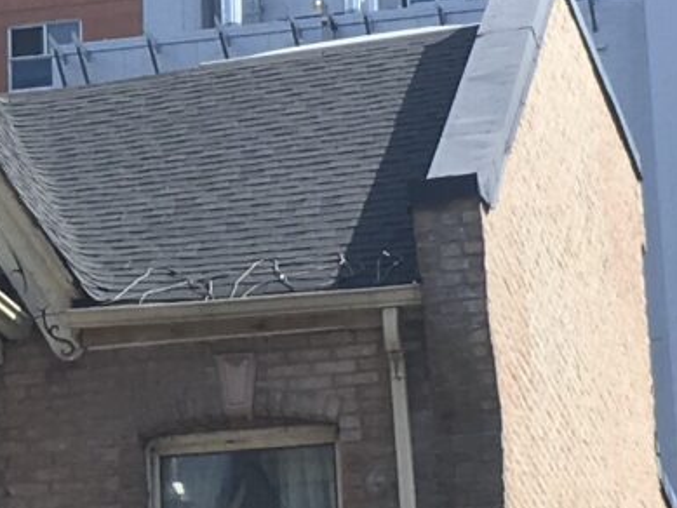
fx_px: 3737
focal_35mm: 191
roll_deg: +0.0
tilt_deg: +19.1
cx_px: -66
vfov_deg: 7.8
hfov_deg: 10.2
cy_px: 130
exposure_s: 1/793
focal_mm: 4.15
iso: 25
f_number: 2.2
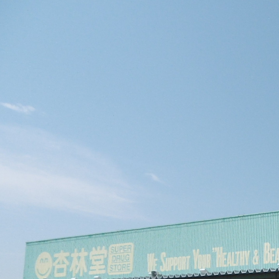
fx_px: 556
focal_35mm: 61
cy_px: 274
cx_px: 382
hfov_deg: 24.0
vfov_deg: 26.7
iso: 100
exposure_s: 1/320
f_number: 7.8
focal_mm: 4.3
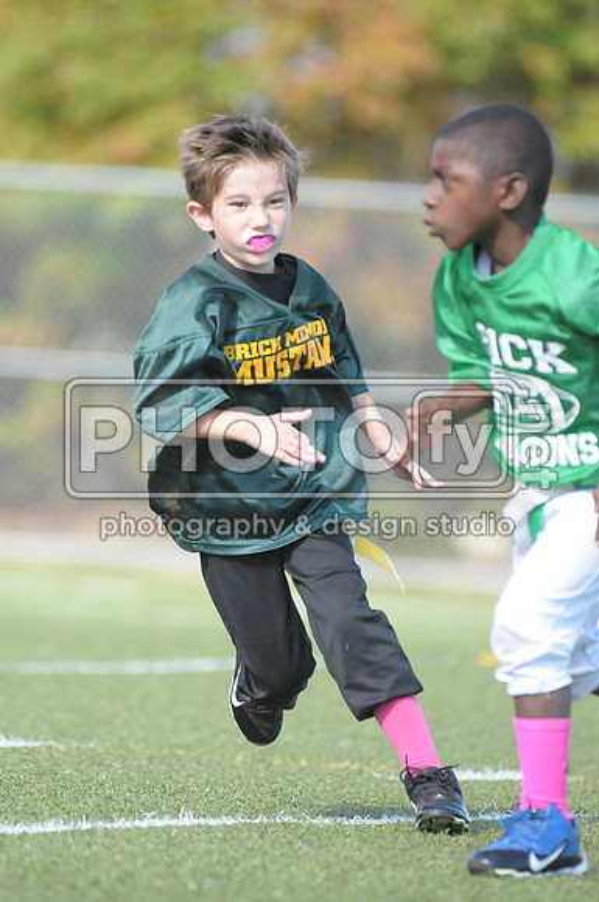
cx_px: 300
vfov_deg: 4.7
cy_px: 451
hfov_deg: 3.2
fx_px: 10889
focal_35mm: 435
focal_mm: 290
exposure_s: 1/3200
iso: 1600
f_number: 4
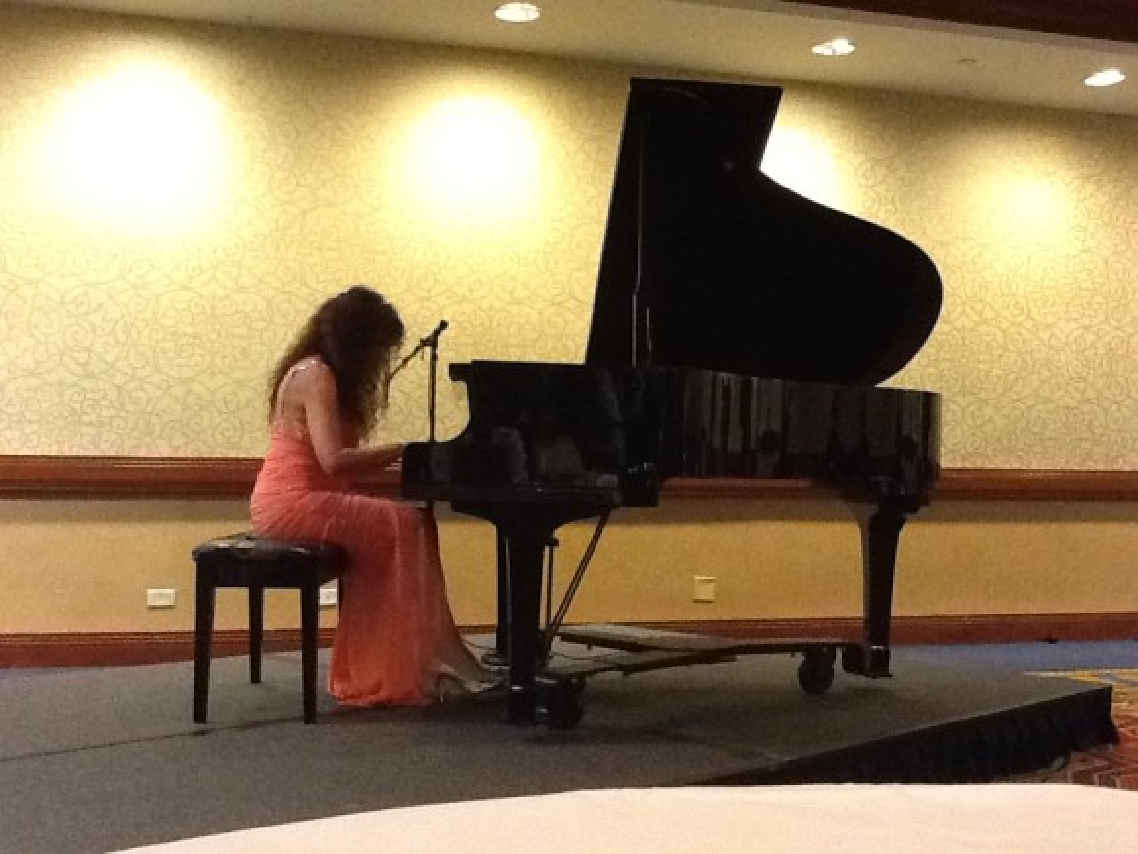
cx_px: 569
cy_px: 427
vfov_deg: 32.9
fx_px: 1446
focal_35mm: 44
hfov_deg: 42.9
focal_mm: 2.03
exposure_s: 1/15
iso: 500
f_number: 2.4
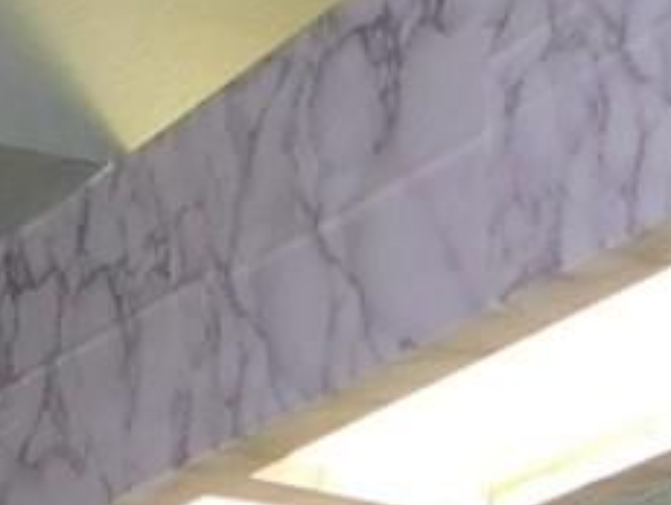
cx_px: -289
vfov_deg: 8.0
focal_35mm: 160
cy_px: 1486
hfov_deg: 11.9
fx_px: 3105
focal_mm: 4
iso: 200
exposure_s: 1/30
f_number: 3
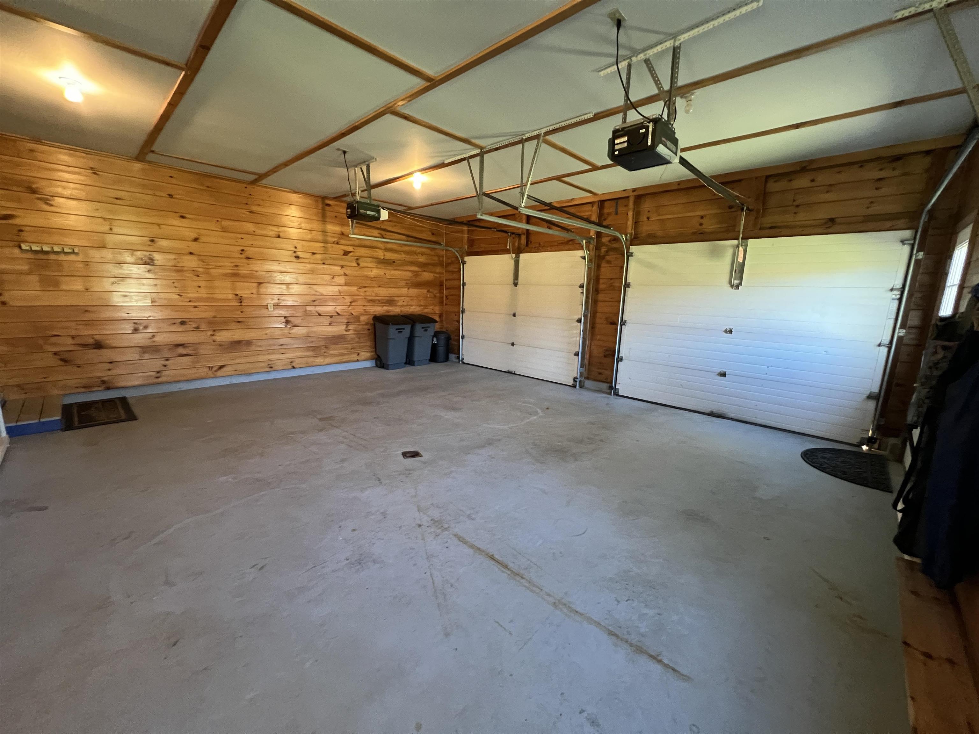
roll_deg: -1.1
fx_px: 368
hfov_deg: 106.2
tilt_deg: -10.7
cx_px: 490
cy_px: 367
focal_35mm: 13
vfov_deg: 89.9
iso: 500
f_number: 1.8
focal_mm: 1.57
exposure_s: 1/60
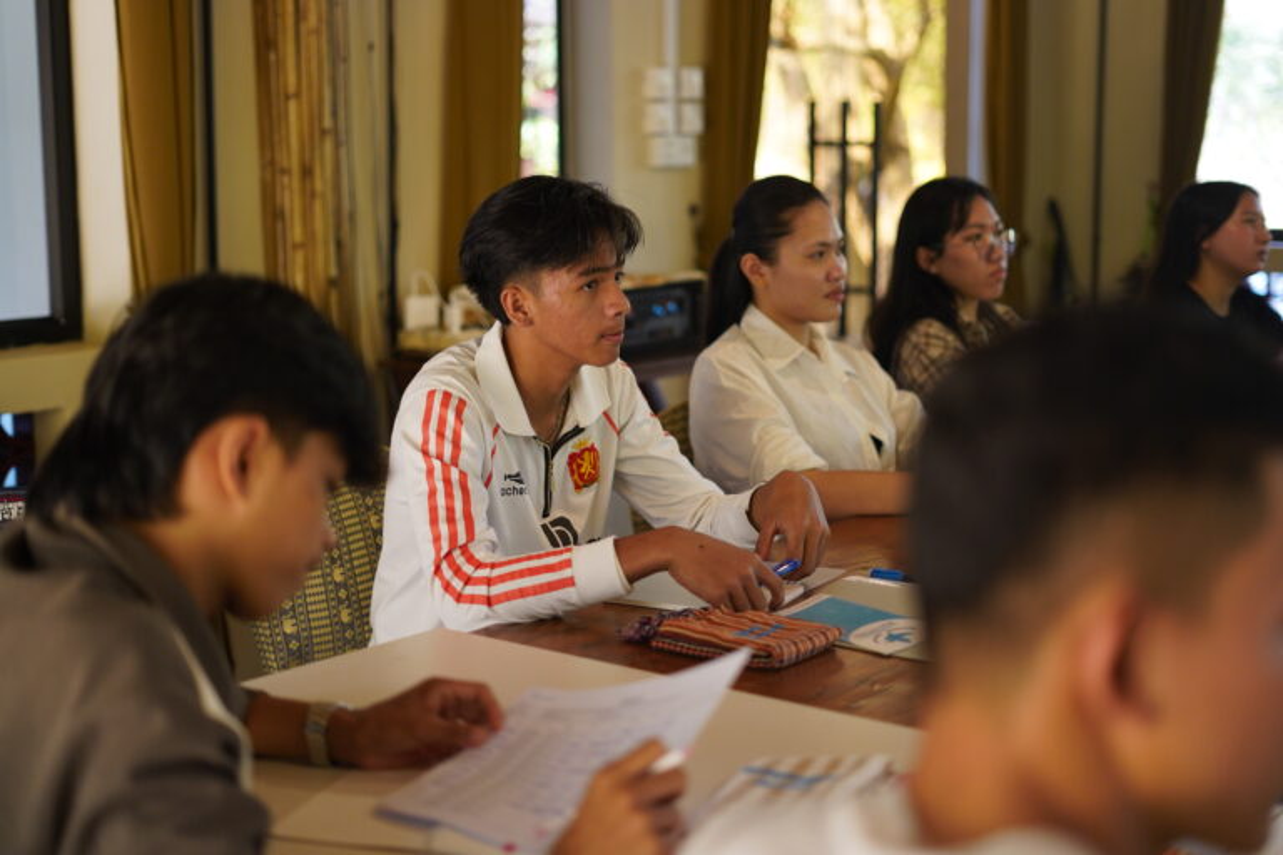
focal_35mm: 50
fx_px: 1782
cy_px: 428
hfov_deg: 39.6
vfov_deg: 27.0
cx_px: 642
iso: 800
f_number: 1.8
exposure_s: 1/320
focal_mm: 50
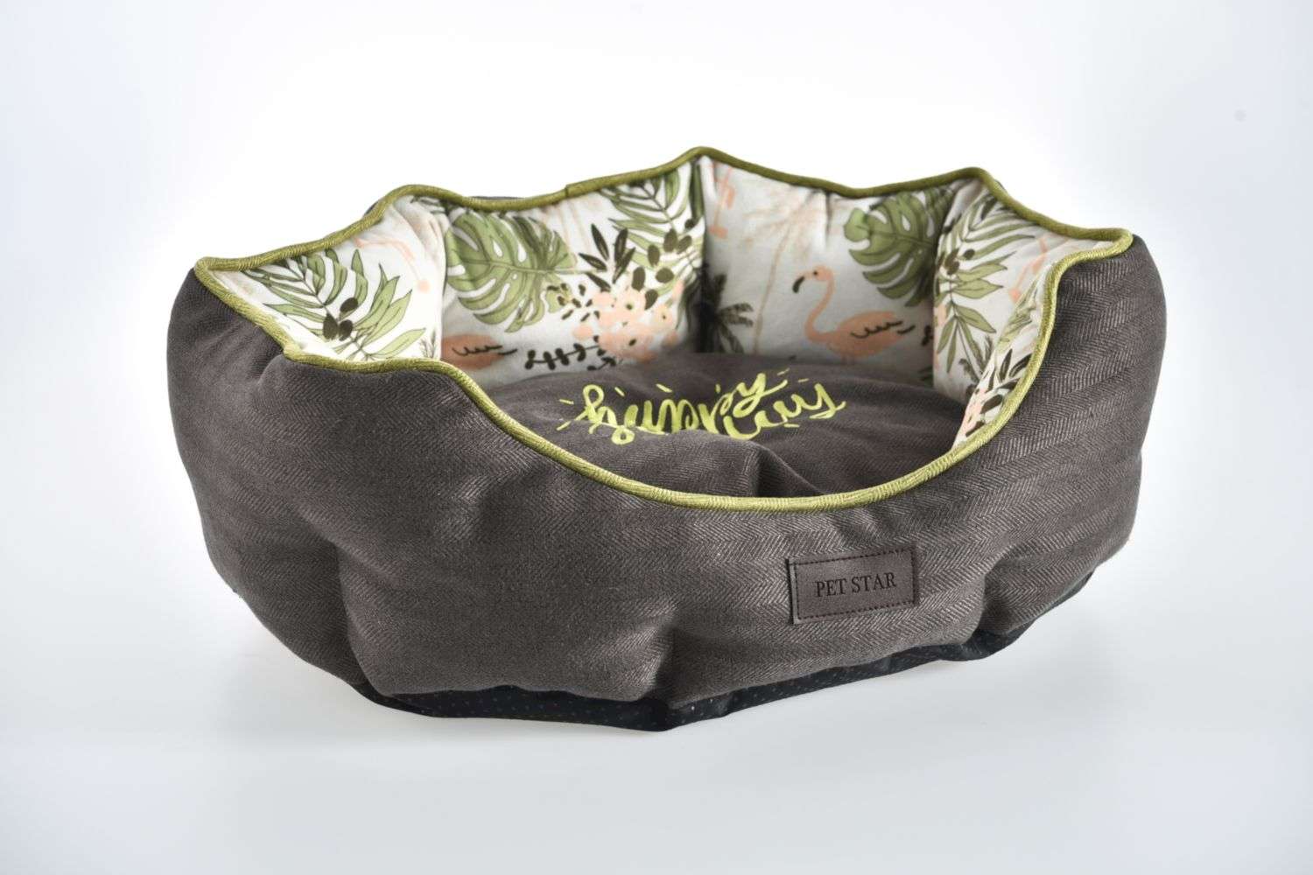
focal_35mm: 70
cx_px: 656
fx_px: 2553
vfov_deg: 19.5
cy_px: 438
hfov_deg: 28.8
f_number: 9
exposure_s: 1/125
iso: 320
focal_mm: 70
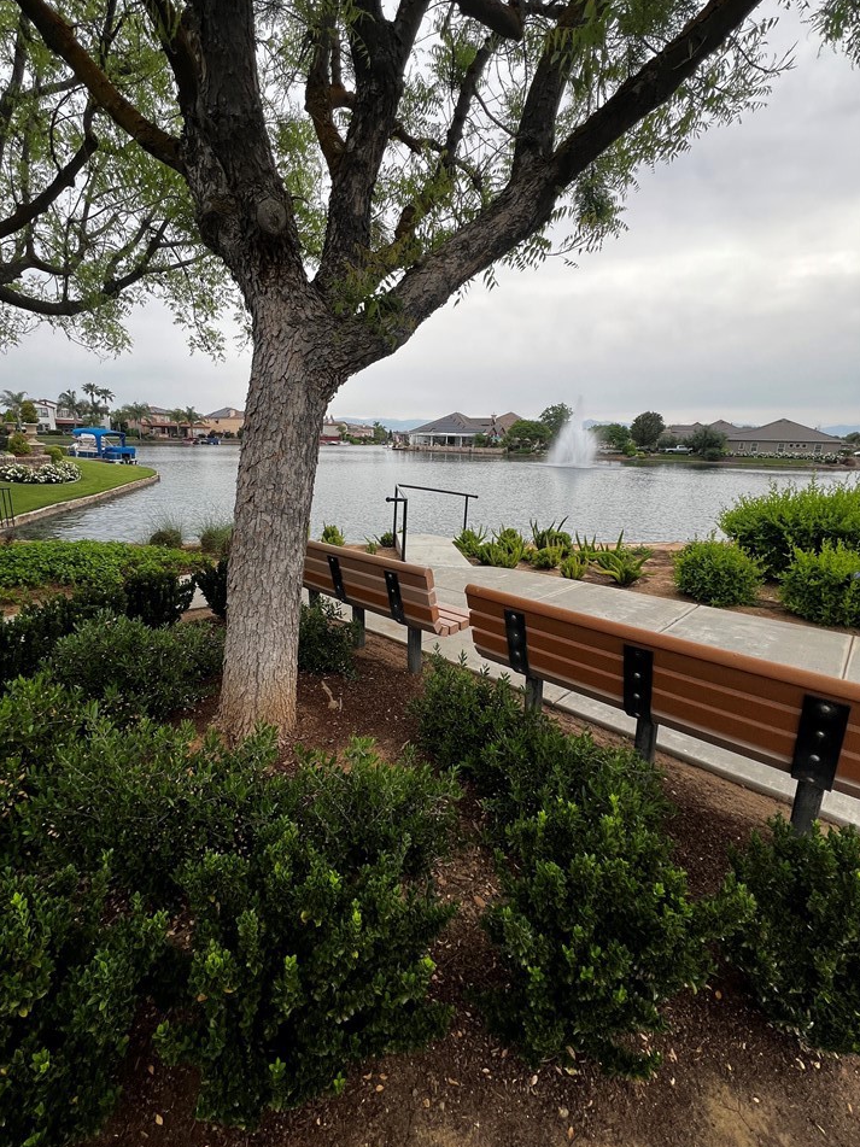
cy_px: 564
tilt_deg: -15.6
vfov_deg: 102.1
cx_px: 404
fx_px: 464
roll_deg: -1.7
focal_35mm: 14
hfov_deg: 85.6
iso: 32
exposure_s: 1/99
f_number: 1.8
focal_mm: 1.57
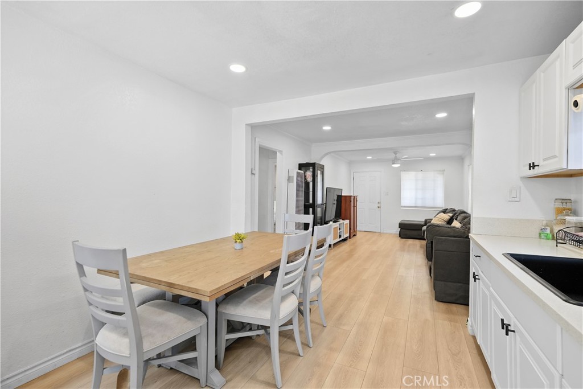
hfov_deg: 96.7
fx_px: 259
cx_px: 292
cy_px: 194
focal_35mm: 16
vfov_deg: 73.8
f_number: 4
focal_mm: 16
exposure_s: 1/15
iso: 400
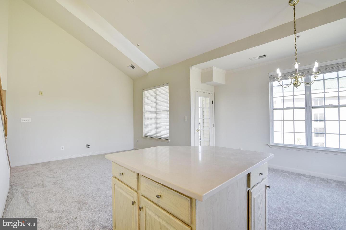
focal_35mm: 16
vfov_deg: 73.7
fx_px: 154
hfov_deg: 96.7
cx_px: 173
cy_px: 115
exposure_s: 1/60
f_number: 5.6
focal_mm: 16
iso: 200
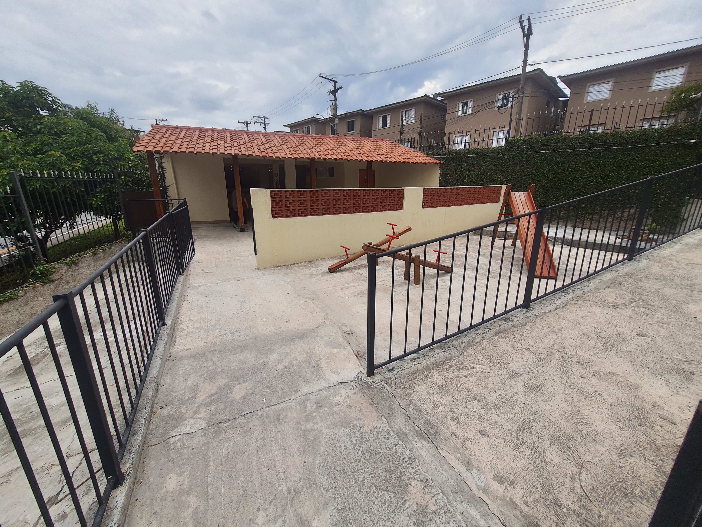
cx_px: 351
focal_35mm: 13
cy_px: 264
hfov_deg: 106.2
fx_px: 264
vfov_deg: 89.9
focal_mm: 1.74
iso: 50
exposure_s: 1/1092
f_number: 2.2
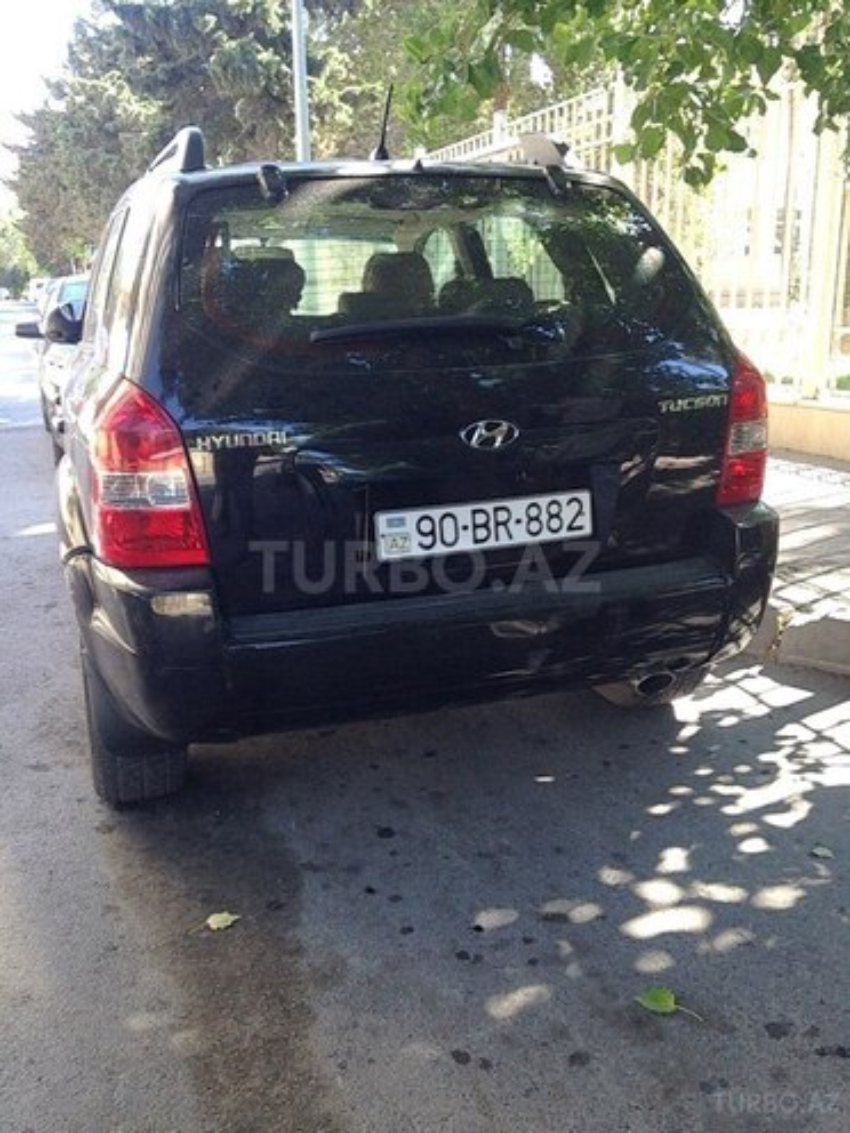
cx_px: 425
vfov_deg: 55.4
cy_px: 566
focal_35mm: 33
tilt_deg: -10.3
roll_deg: +0.9
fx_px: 1080
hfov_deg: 42.9
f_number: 2.4
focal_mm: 4.12
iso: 200
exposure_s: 1/298
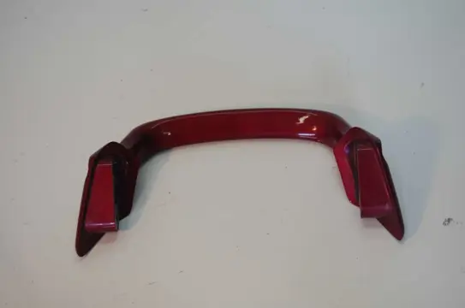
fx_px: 928
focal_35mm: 72
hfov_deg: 28.1
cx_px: 232
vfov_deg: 18.9
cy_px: 154
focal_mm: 48
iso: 400
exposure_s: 1/125
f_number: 5.6
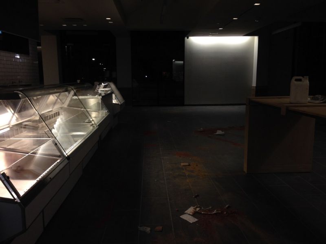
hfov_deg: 55.4
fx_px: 311
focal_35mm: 33
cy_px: 122
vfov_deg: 42.9
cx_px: 163
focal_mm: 4.12
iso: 50
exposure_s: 1/27
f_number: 2.4
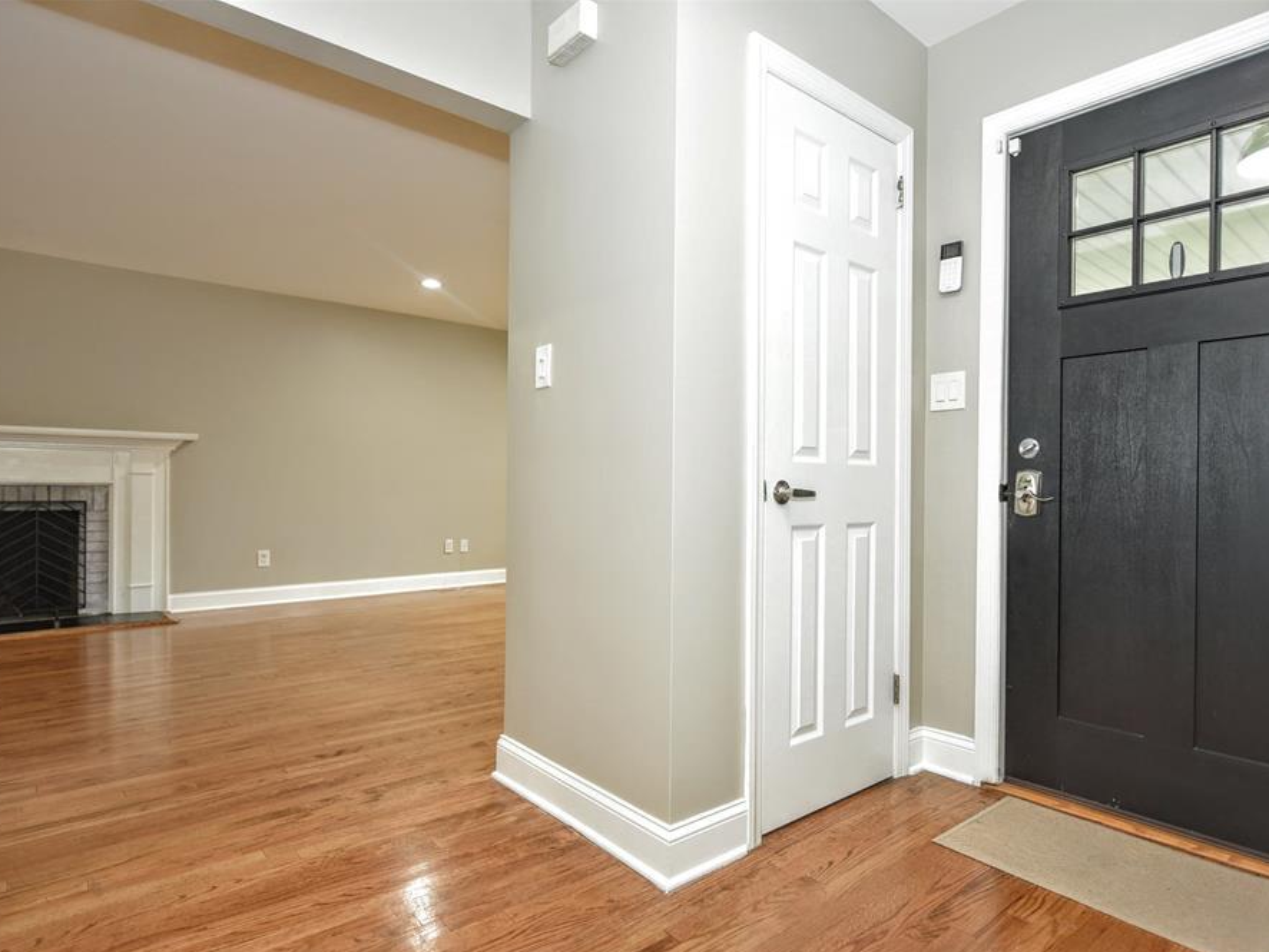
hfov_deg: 81.4
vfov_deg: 66.0
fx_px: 733
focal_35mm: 20
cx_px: 712
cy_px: 487
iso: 800
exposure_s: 1/60
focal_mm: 18
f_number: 2.8
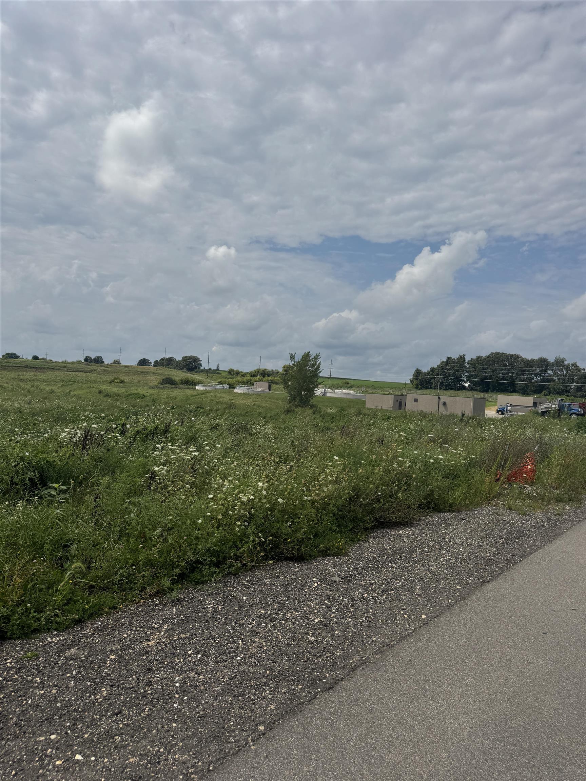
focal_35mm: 24
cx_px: 293
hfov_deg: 56.8
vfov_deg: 71.6
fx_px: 542
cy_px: 390
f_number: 1.78
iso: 80
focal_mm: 6.76
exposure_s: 1/12346
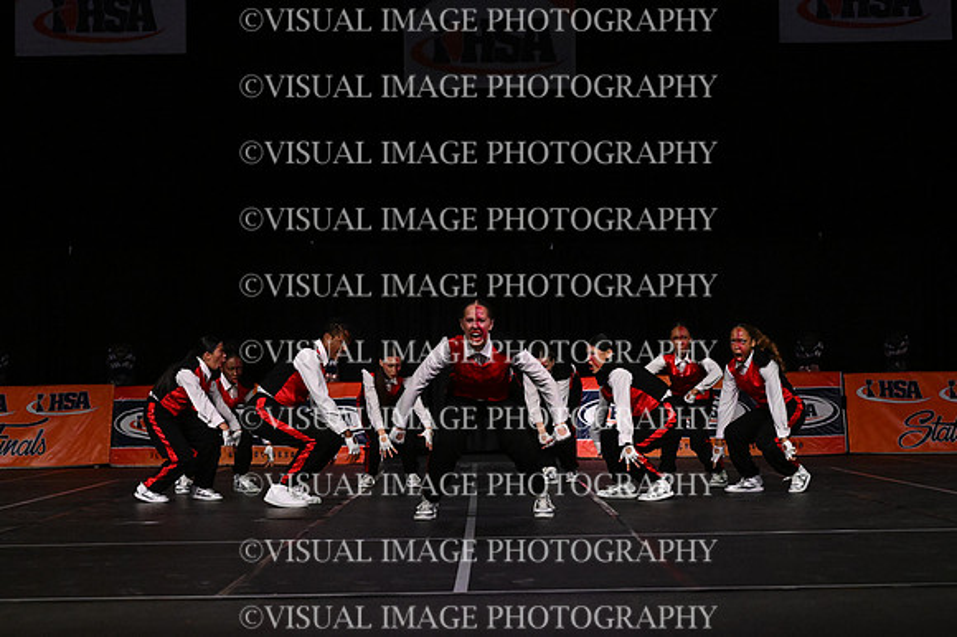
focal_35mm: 84
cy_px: 318
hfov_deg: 24.2
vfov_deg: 16.2
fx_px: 2232
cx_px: 478
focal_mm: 56
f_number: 4
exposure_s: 1/1000
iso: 6400
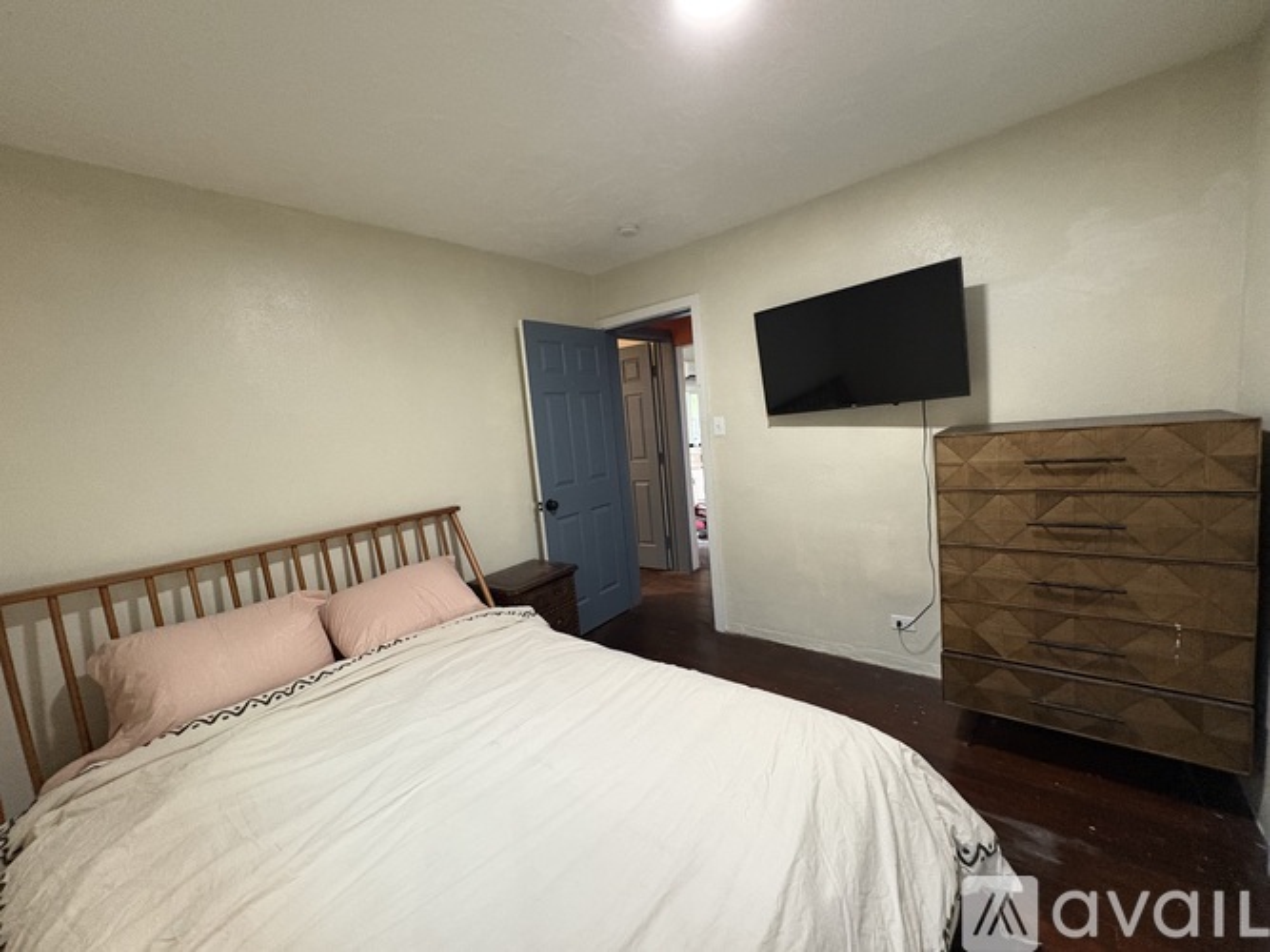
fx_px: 514
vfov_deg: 85.7
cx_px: 635
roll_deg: +5.1
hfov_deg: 102.1
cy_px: 476
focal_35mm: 14
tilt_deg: -5.6
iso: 640
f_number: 2.2
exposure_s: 1/60
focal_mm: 2.22
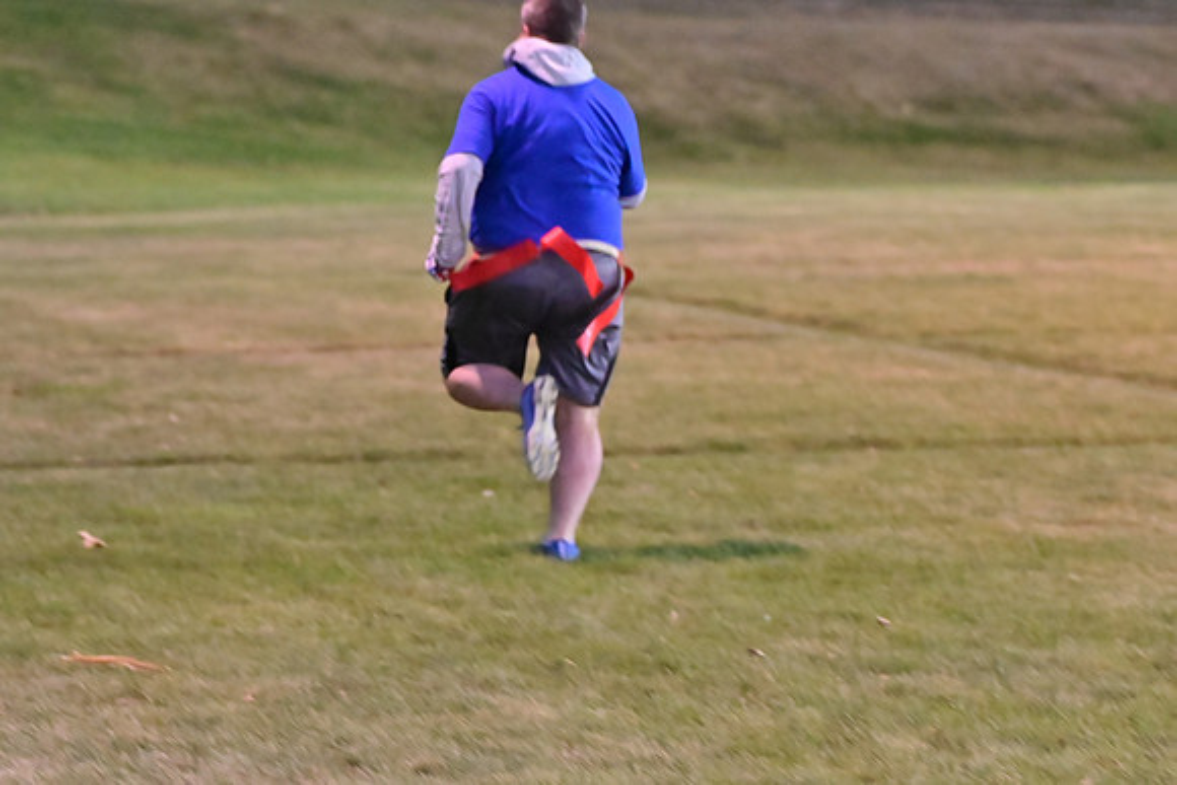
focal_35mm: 187
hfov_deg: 11.0
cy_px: 392
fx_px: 6115
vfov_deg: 7.3
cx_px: 588
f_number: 4
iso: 6400
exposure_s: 1/200
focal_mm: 125
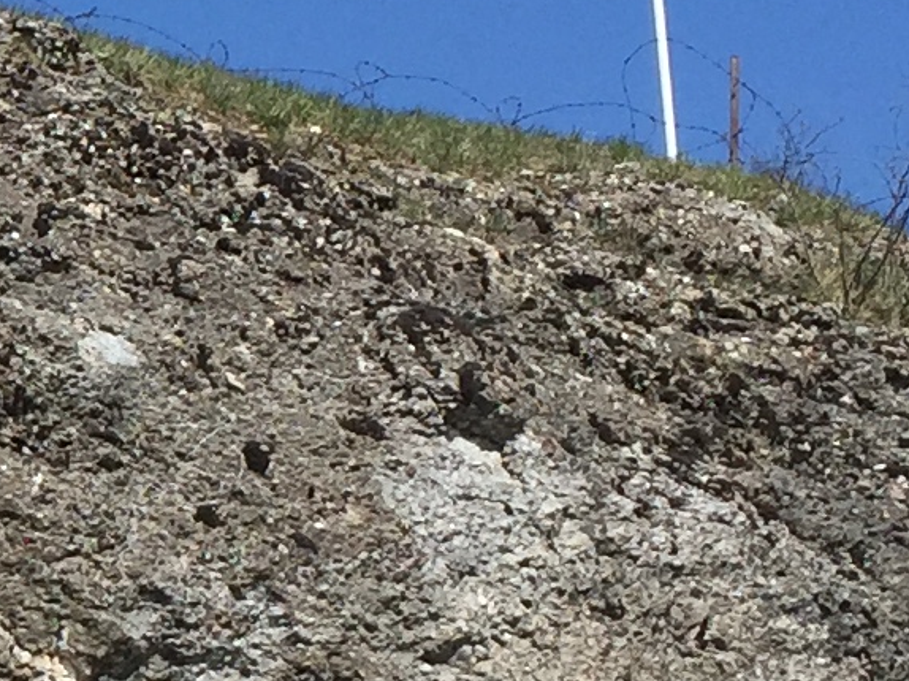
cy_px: 572
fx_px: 4331
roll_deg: -0.4
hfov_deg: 11.1
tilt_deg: +12.3
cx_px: -746
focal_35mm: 165
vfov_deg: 9.0
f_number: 2.2
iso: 32
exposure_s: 1/2639
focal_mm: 4.15
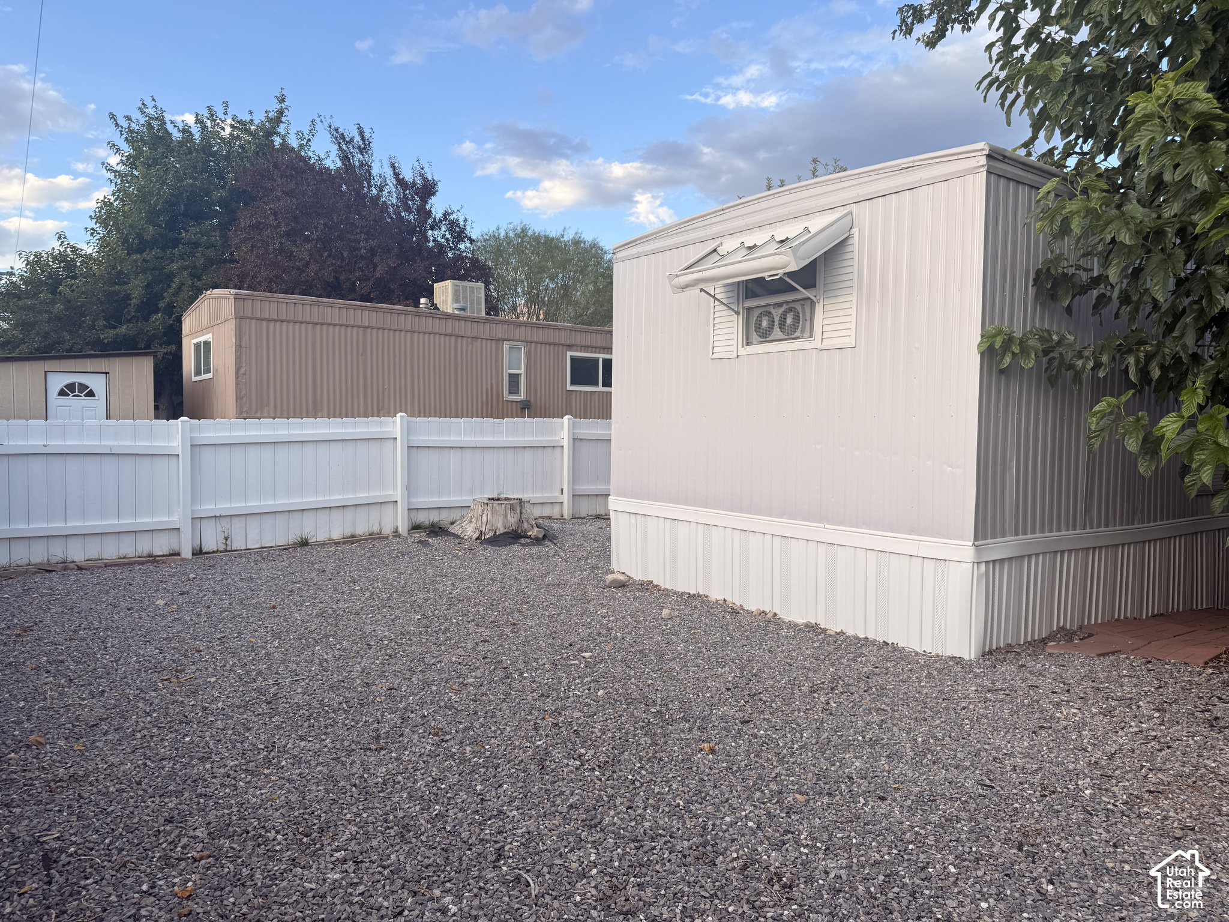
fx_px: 852
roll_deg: +1.1
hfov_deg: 71.6
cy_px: 461
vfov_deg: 56.8
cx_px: 614
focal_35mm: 24
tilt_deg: -2.2
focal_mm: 6.76
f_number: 1.78
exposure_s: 1/1091
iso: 80
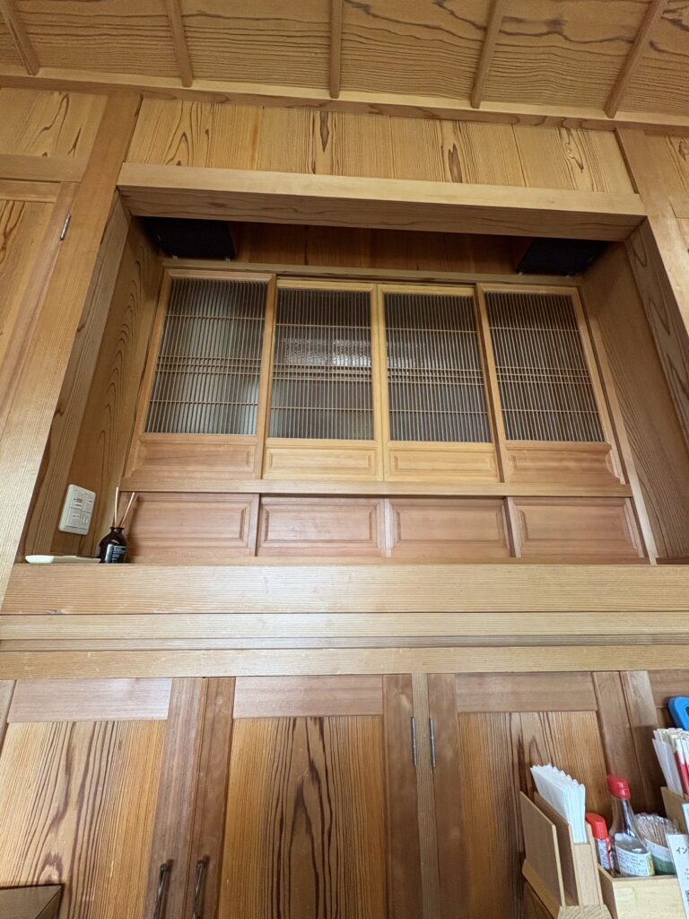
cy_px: 460
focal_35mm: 14
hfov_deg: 85.7
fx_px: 372
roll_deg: -0.5
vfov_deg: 102.1
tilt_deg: +19.2
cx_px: 344
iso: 200
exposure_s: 1/99
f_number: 2.2
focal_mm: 2.22
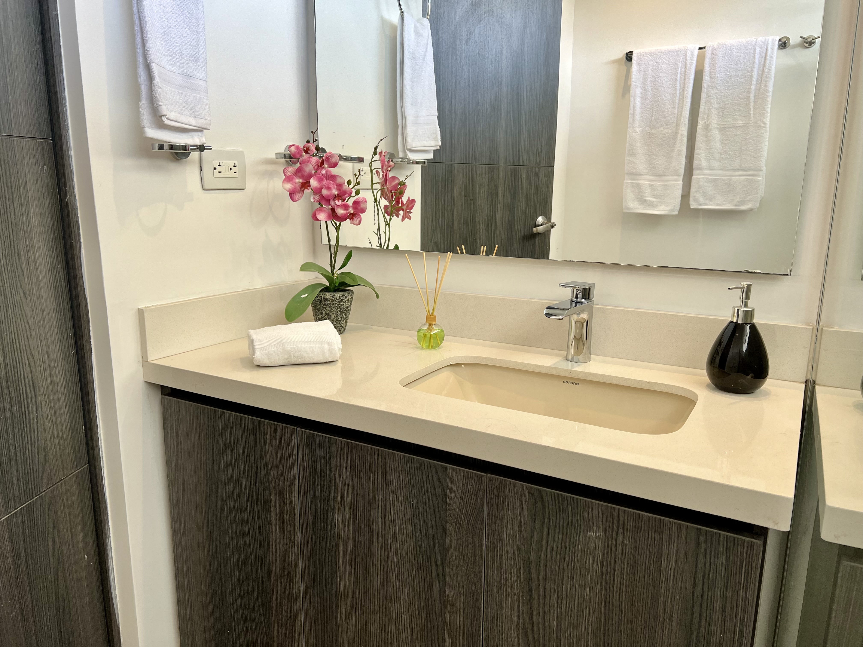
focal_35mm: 26
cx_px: 432
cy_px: 324
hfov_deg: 67.3
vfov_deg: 53.1
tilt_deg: -13.2
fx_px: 648
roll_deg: +0.3
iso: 80
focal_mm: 5.7
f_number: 1.5
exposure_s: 1/121
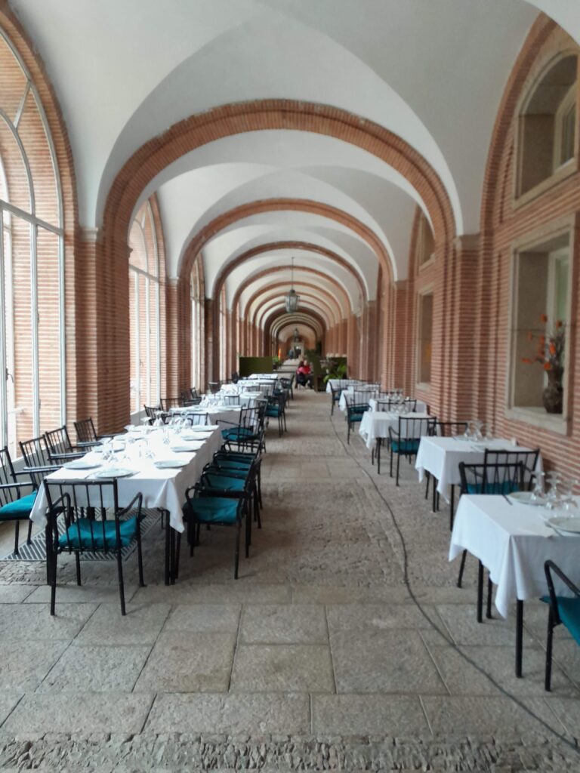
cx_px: 290
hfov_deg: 53.1
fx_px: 581
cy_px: 386
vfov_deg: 67.3
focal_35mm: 26
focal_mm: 4
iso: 200
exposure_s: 1/50
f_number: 1.8
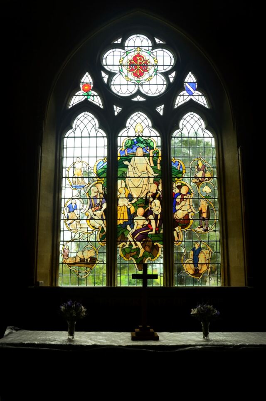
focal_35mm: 33
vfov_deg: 57.3
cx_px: 133
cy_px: 200
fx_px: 367
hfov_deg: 39.8
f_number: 8
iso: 400
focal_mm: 22
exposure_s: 1/400
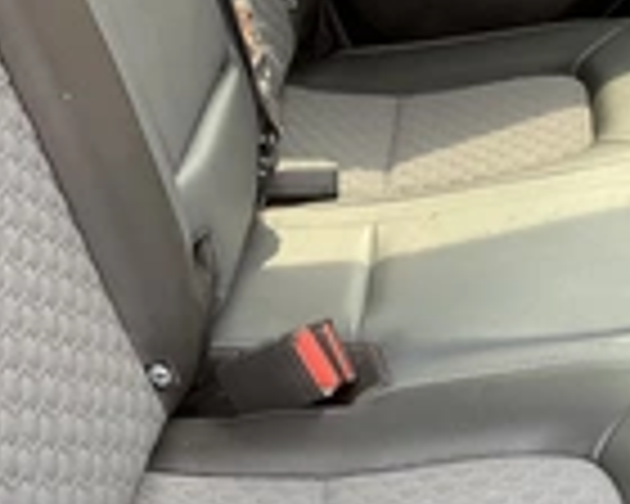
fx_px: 1510
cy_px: 630
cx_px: 558
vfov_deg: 17.9
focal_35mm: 81
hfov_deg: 23.0
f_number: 1.8
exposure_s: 1/102
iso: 64
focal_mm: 3
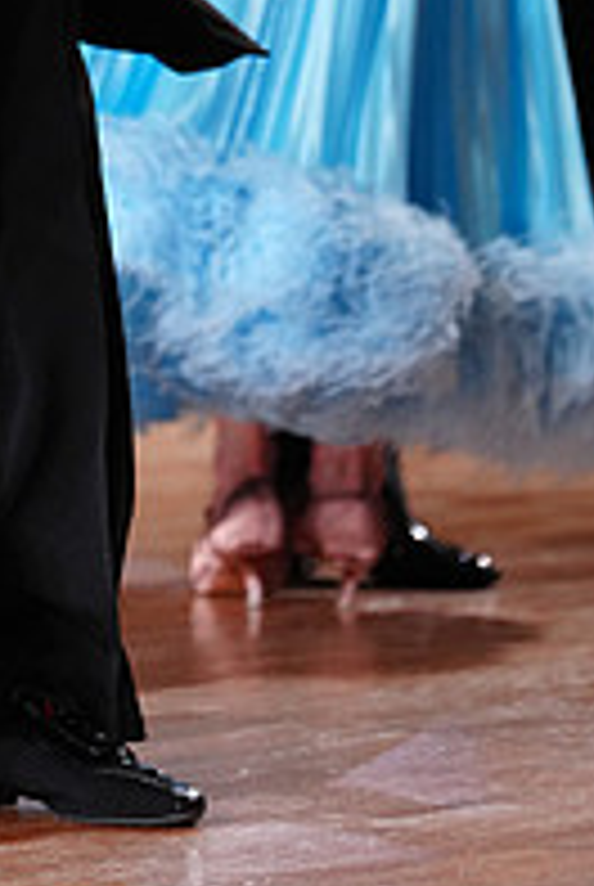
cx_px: -227
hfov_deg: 3.1
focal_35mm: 444
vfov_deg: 4.6
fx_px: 10950
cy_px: -265
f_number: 2.8
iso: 1250
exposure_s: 1/400
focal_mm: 151
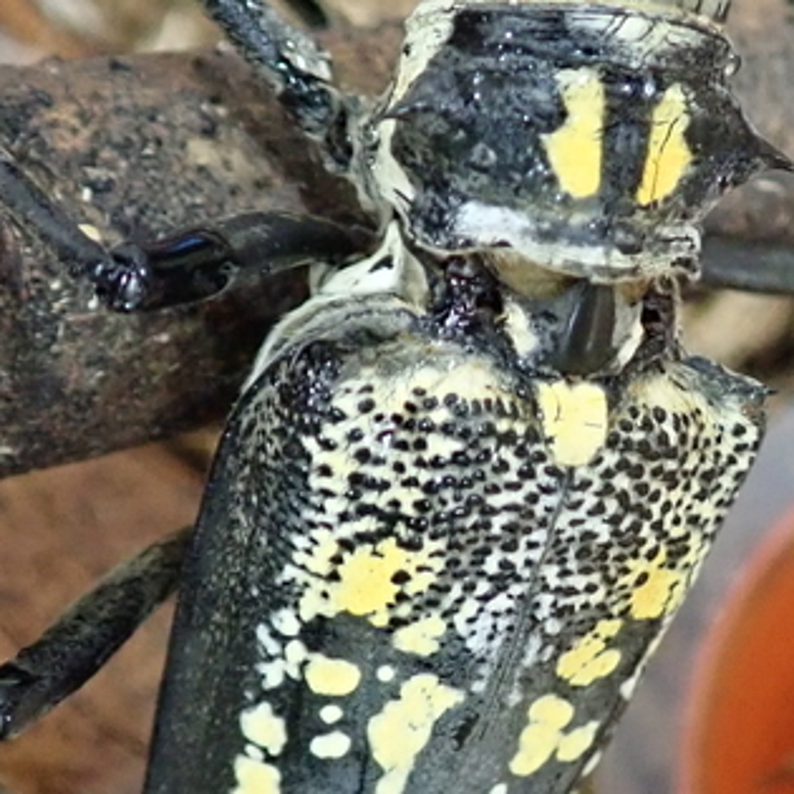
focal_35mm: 101
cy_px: 371
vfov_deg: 17.2
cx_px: 597
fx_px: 2621
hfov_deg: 17.1
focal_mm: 5.5
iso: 800
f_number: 2.3
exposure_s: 1/40
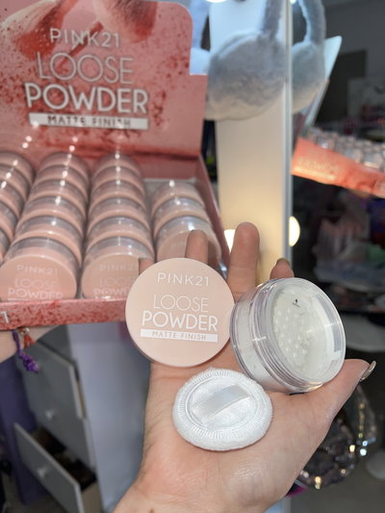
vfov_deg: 67.3
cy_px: 256
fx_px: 385
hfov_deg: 53.1
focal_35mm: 26
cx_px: 192
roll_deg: +4.5
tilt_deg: -17.7
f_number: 1.5
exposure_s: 1/662
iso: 32
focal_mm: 5.7
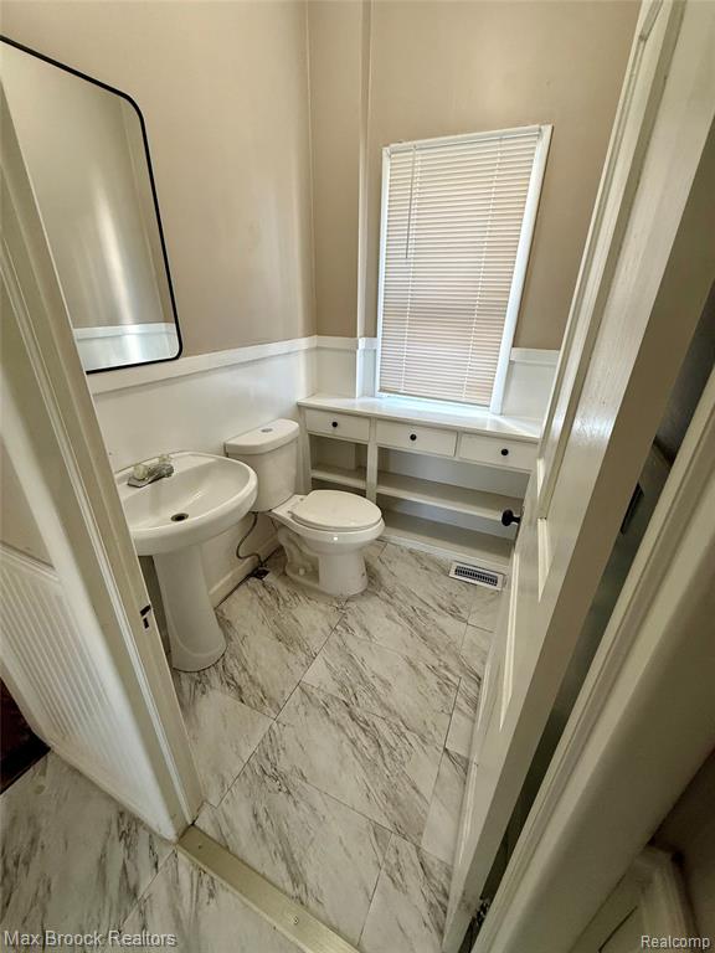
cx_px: 358
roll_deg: -2.4
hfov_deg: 85.7
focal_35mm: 14
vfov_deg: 102.1
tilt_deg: -23.8
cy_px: 476
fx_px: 386
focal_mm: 2.22
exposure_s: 1/120
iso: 320
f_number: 2.2
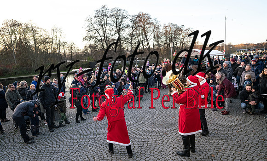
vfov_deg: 48.6
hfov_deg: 73.4
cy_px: 85
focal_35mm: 25
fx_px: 178
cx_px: 121
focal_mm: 22
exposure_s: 1/800
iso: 1600
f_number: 4
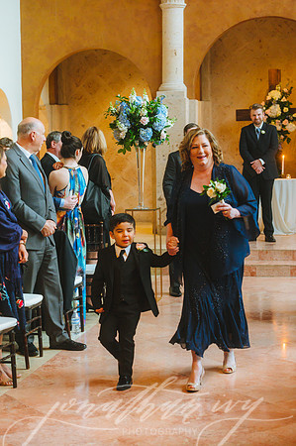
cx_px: 148
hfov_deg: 18.1
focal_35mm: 75
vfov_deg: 27.0
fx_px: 927
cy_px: 223
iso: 4000
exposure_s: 1/160
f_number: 2.8
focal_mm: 75
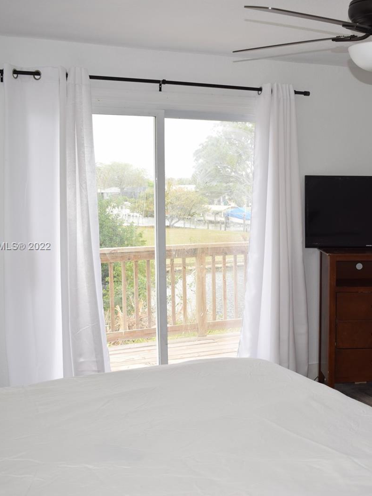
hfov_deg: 29.8
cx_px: 275
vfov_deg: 39.7
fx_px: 688
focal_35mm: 48
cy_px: 247
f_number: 5.6
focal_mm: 22
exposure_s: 1/125
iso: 400
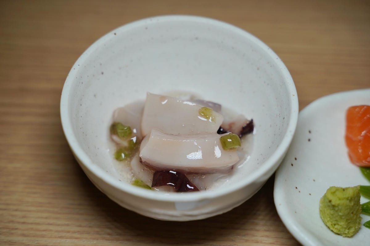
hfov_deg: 27.0
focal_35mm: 75
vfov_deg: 18.2
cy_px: 123
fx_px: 771
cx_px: 185
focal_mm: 75
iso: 100
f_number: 4
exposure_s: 1/80
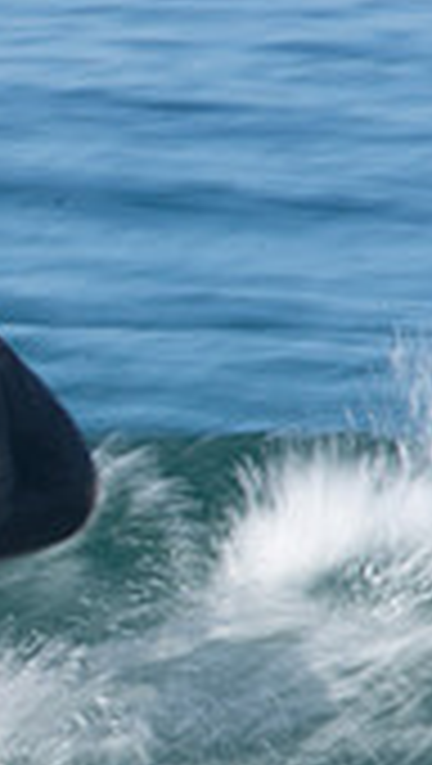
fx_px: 54394
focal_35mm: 2679
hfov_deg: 0.5
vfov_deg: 0.8
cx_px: -518
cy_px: 524
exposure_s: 1/25
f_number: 29
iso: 100
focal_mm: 500
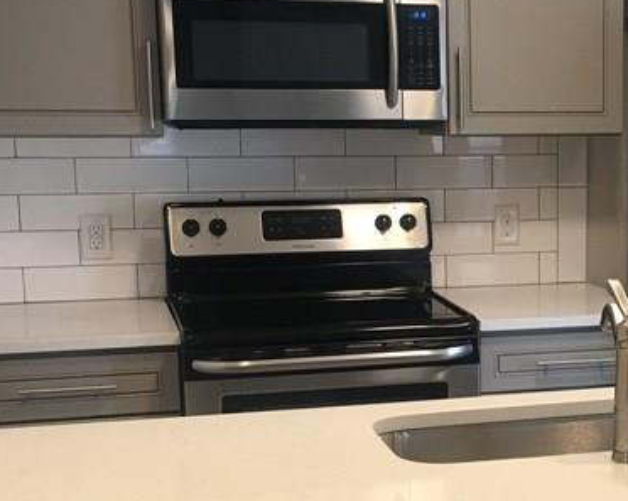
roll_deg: -1.5
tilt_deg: -9.7
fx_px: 1449
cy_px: 358
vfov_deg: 19.5
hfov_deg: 23.5
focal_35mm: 78
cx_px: 616
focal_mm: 4.15
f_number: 2.2
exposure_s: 1/15
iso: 25
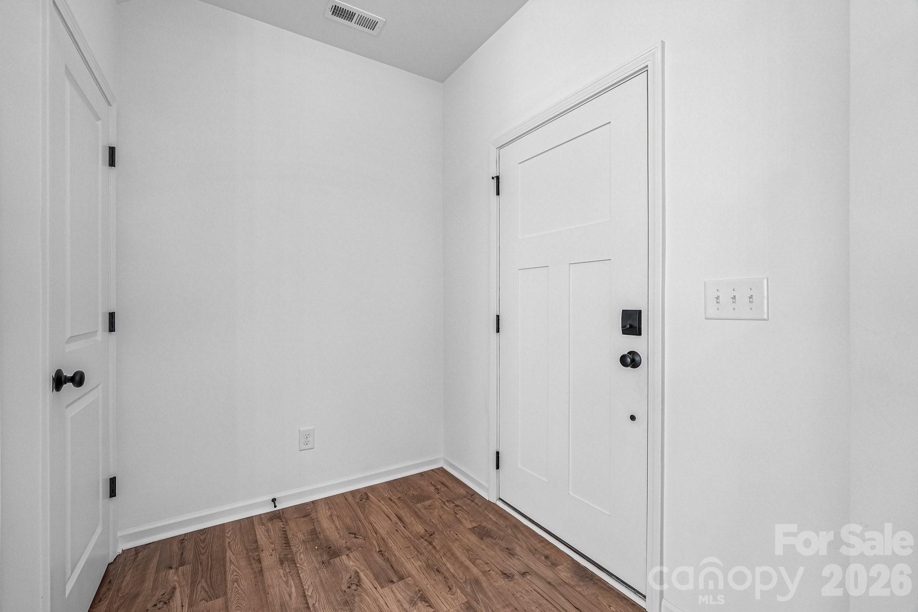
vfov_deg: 77.3
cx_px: 459
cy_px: 306
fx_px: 382
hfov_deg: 100.4
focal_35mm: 15
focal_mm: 10
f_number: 8
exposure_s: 1/8
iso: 400
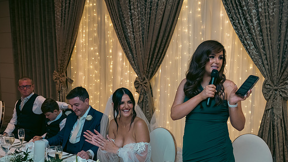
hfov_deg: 43.7
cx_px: 142
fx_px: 359
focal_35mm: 47
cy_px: 96
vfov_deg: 25.4
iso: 800
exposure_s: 1/160
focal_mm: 44
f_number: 3.5
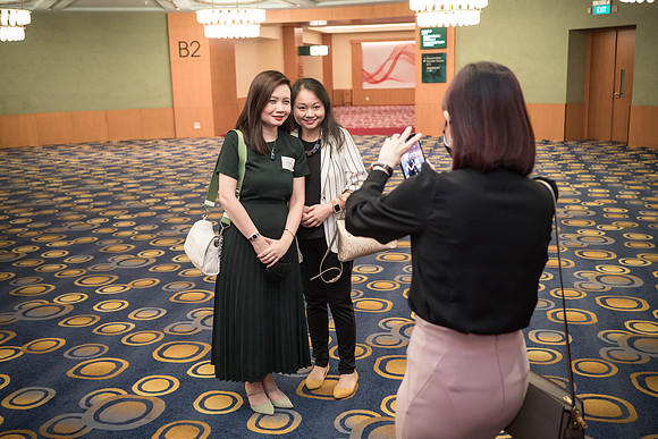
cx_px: 329
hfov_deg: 50.1
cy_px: 220
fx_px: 704
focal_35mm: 38
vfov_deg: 34.7
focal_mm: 18
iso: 1600
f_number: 1.7
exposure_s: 1/125
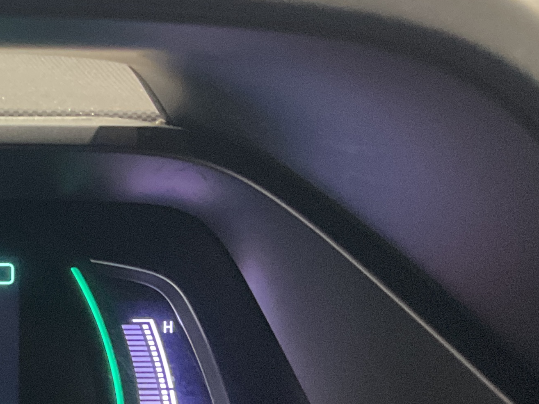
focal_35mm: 89
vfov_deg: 16.4
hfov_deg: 19.3
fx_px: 1386
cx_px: -267
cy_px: 359
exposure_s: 1/40
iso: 320
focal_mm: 3
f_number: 1.8
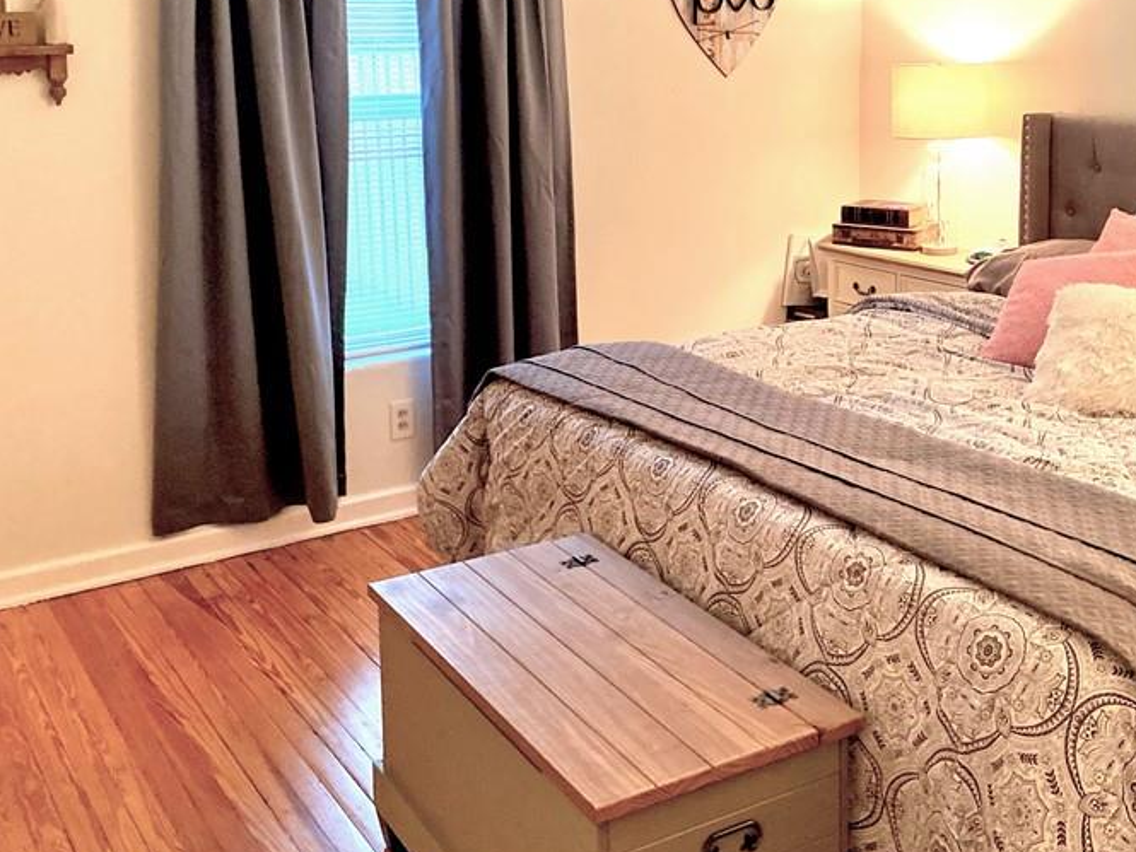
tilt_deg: -13.9
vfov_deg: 35.8
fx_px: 1313
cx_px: 654
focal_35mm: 40
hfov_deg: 46.6
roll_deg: +0.5
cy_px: 329
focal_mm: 4.25
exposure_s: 1/40
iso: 500
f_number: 1.8
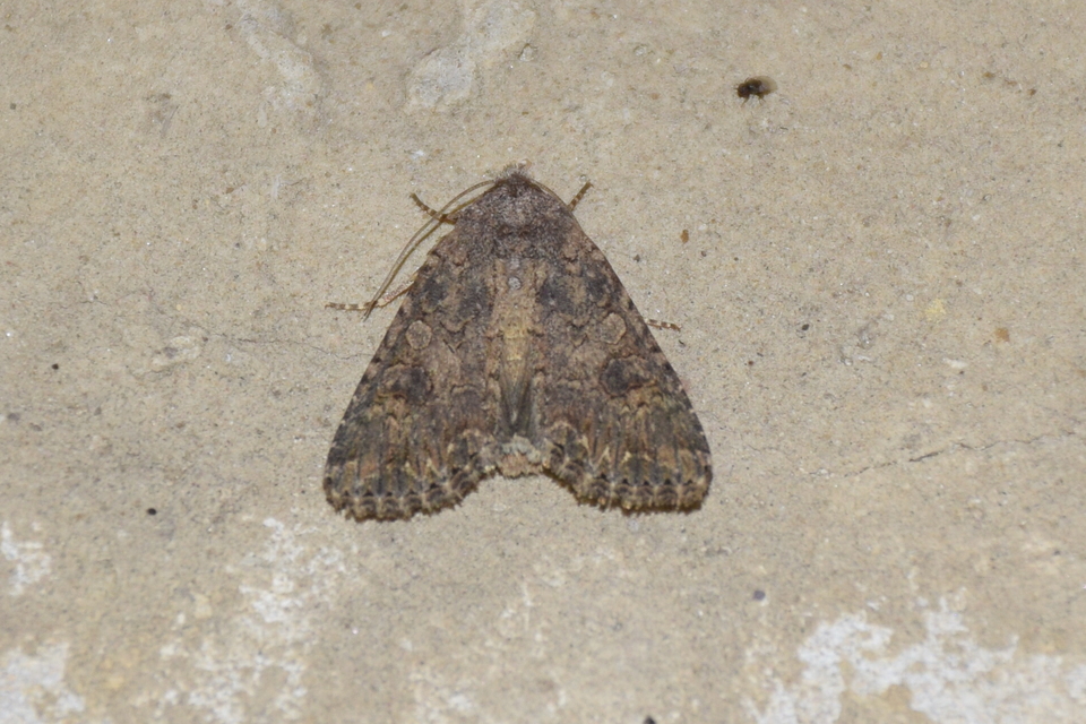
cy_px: 362
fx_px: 5249
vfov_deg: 7.9
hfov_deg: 11.8
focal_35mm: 174
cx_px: 543
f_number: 7.1
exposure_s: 1/60
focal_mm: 116
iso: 320
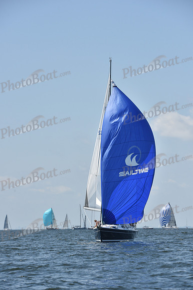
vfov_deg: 12.8
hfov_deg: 8.6
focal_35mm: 160
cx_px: 96
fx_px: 1286
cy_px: 145
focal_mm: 160
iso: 320
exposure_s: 1/1250
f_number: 9
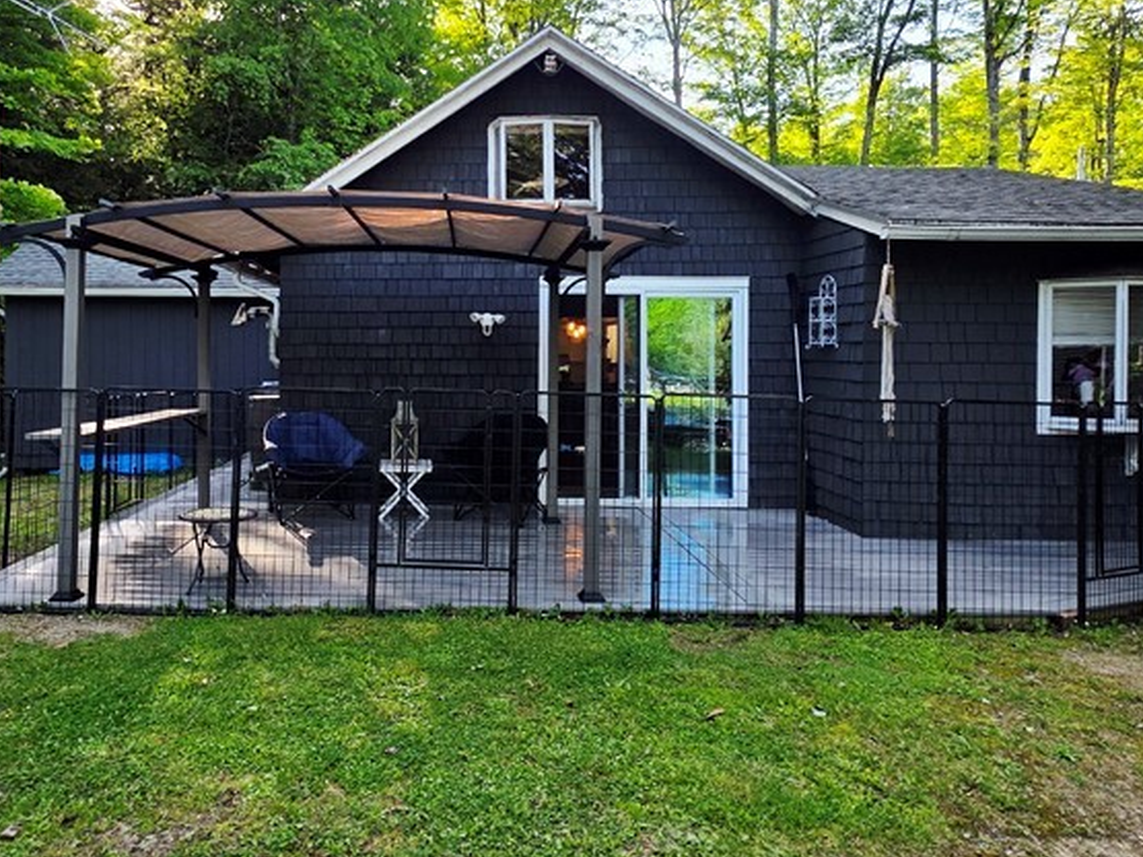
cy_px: 338
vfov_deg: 56.3
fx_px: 792
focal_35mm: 24
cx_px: 451
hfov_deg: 70.8
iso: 40
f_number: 1.9
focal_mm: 2.2
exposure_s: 1/385
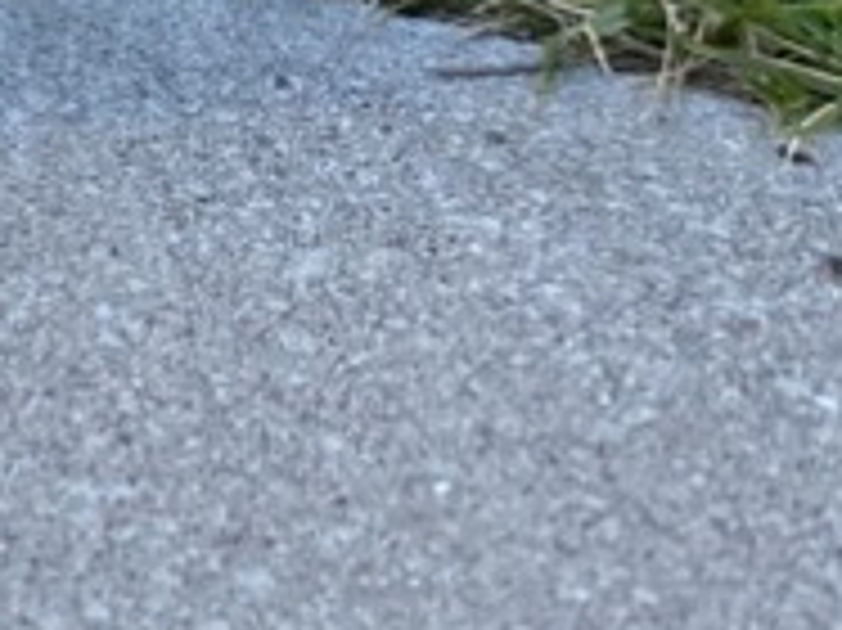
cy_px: -945
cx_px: -824
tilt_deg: -12.3
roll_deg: +1.6
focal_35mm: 139
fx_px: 3379
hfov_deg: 12.5
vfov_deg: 9.4
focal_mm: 4.25
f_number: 1.8
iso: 32
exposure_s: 1/898
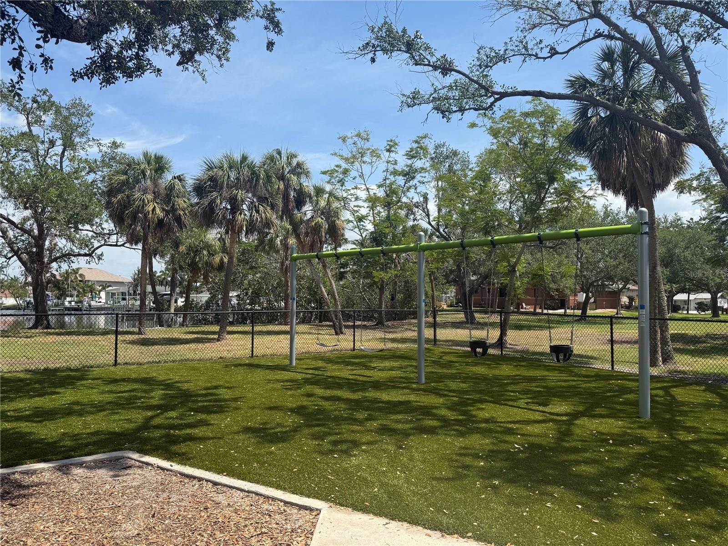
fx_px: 505
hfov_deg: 71.6
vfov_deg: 56.8
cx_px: 364
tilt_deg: +3.3
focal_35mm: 24
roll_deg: -1.2
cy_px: 273
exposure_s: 1/3953
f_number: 1.78
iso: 80
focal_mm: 6.76
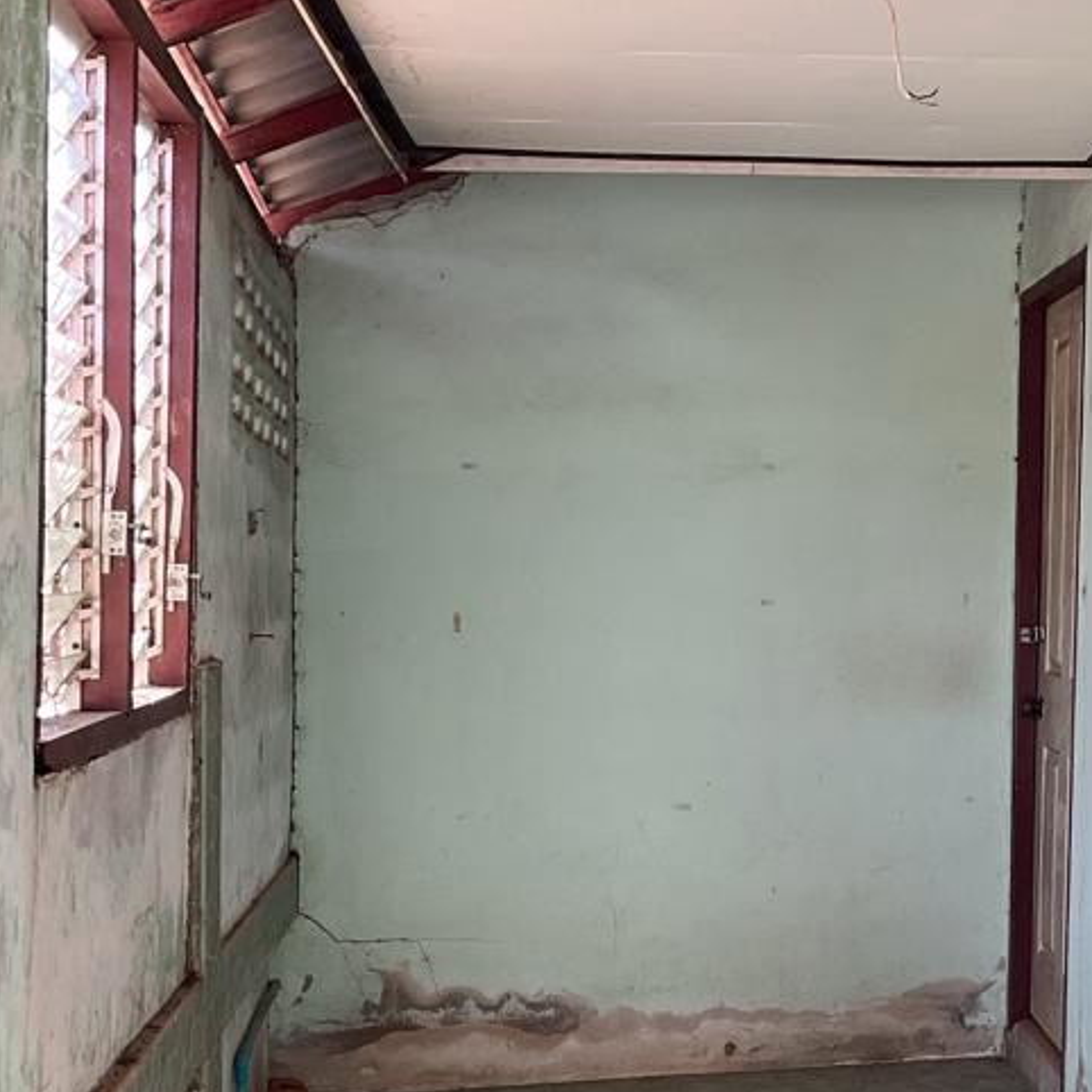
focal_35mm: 61
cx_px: 846
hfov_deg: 27.7
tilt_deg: -3.1
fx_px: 2177
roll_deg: -1.3
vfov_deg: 28.0
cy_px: 698
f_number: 1.8
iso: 40
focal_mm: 3
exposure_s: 1/120
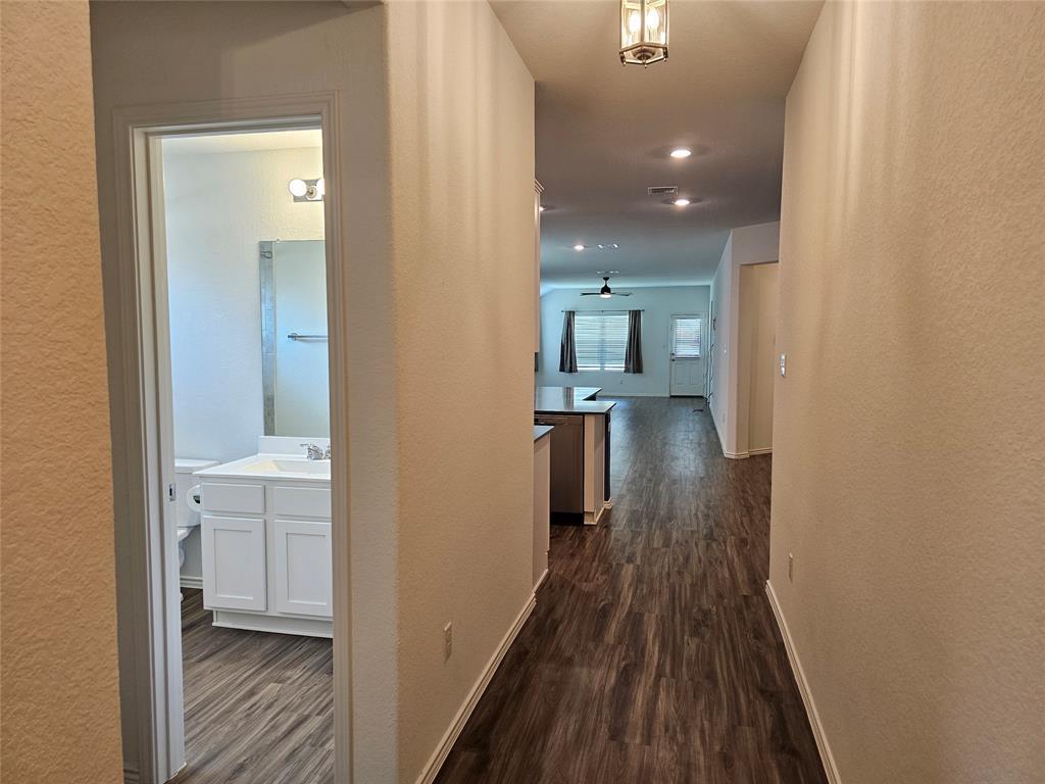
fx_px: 694
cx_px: 522
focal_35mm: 23
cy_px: 392
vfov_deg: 58.9
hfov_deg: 73.9
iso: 250
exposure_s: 1/120
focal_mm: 6.3
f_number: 1.7
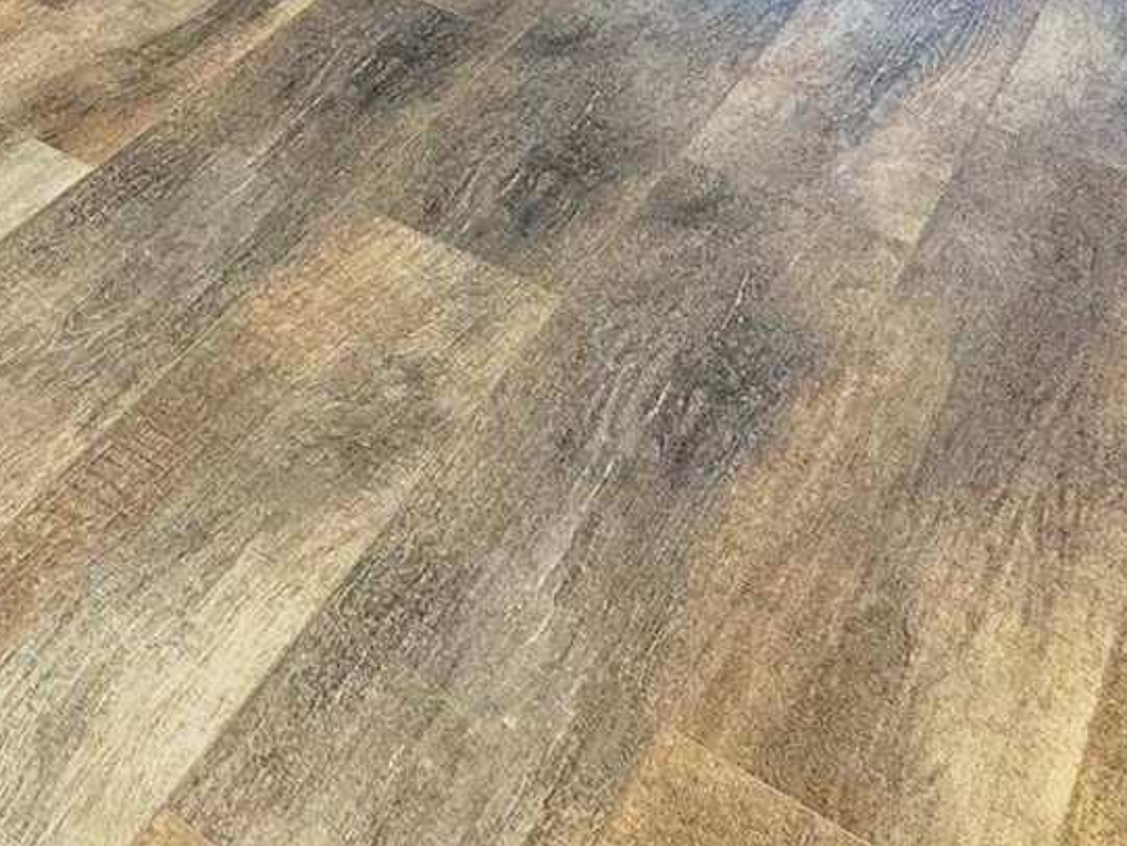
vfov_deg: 19.8
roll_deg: +0.7
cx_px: -929
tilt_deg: -8.4
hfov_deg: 21.7
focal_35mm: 53
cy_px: -702
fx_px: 1726
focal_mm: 2.22
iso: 80
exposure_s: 1/120
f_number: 2.2
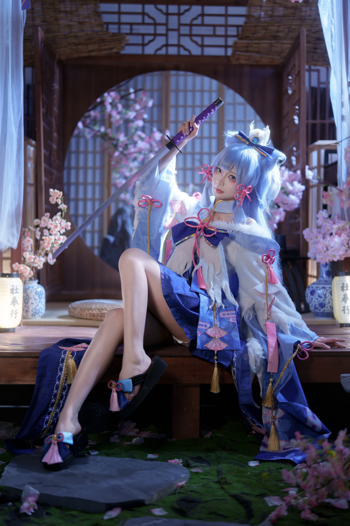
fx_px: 729
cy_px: 263
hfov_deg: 27.0
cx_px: 175
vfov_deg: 39.6
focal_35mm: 50
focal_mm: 50
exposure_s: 1/320
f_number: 1.4
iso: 100
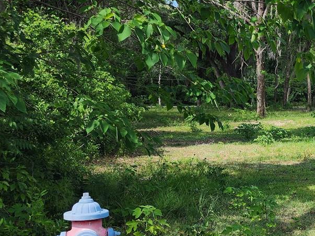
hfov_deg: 27.6
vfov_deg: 23.9
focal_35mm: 61
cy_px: 164
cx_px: 384
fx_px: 555
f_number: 1.8
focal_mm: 6.4
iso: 12
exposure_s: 1/483
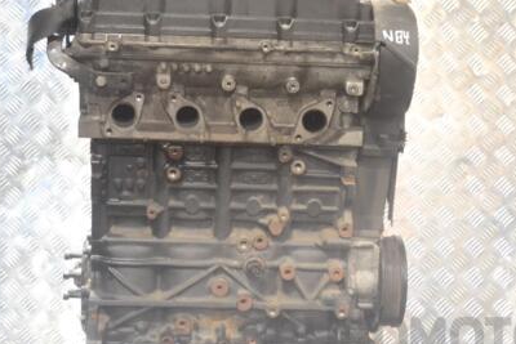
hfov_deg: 25.7
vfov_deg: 17.3
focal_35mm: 79
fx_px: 1129
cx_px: 252
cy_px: 165
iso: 3200
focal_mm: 35
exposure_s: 1/30
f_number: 5
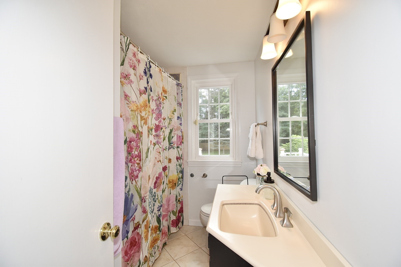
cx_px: 200
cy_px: 134
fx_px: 167
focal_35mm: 15
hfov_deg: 100.4
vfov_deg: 77.3
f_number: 5.6
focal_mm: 10
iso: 500
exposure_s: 1/125
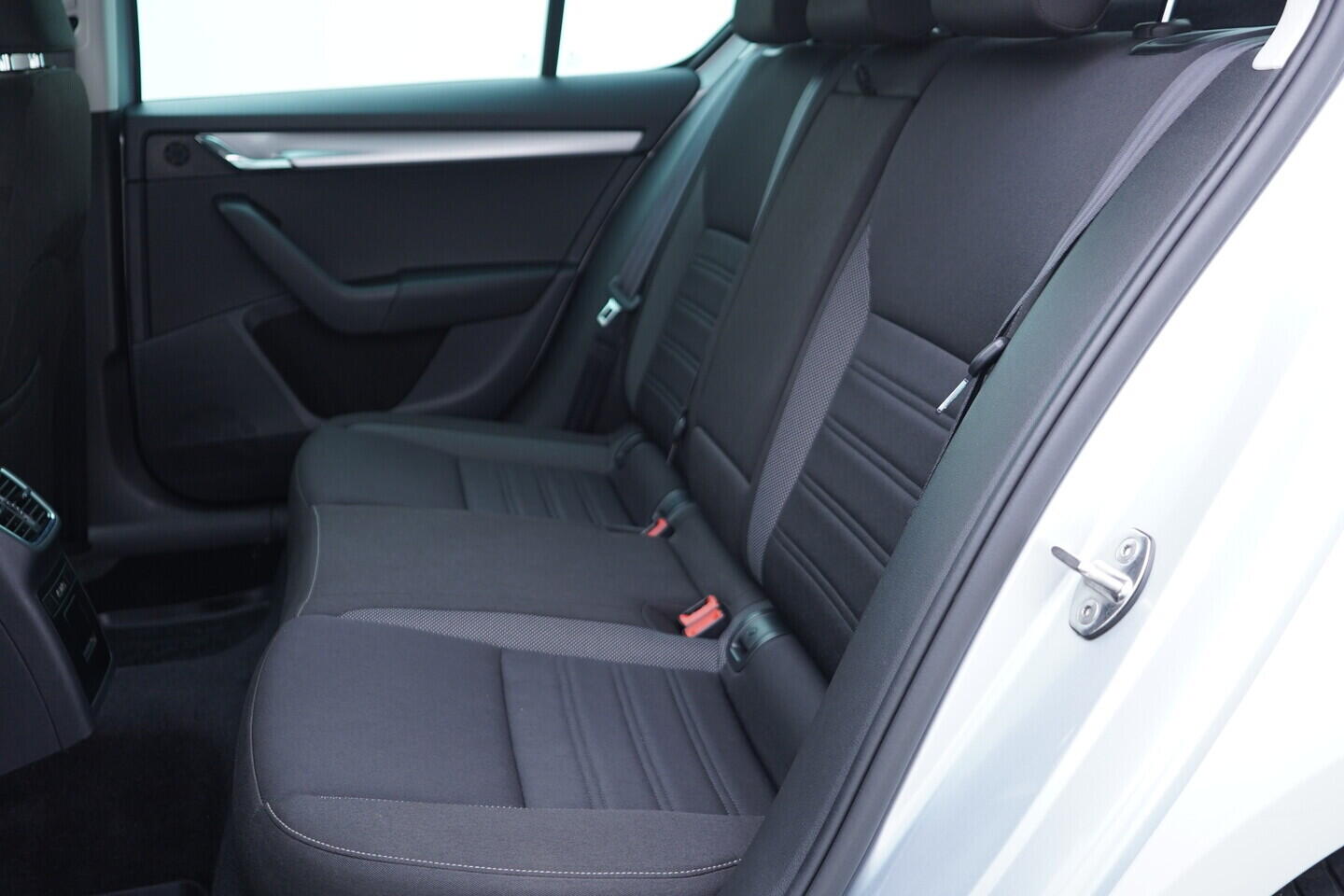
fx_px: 1344
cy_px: 448
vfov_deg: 36.9
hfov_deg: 53.1
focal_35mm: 36
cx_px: 672
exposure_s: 1/40
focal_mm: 24
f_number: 2.8
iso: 320
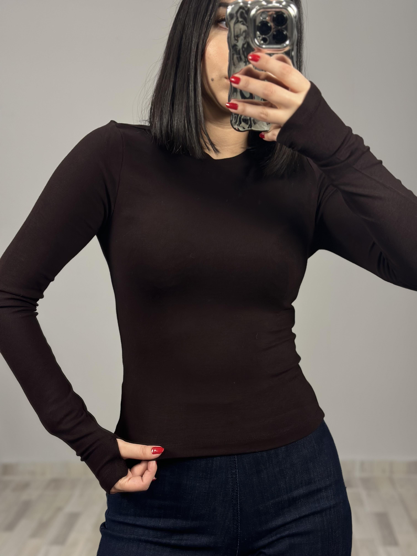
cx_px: 208
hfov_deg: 30.3
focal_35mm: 48
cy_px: 278
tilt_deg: -28.2
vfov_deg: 39.7
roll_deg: +2.7
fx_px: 771
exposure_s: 1/100
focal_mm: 6.86
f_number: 1.78
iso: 125
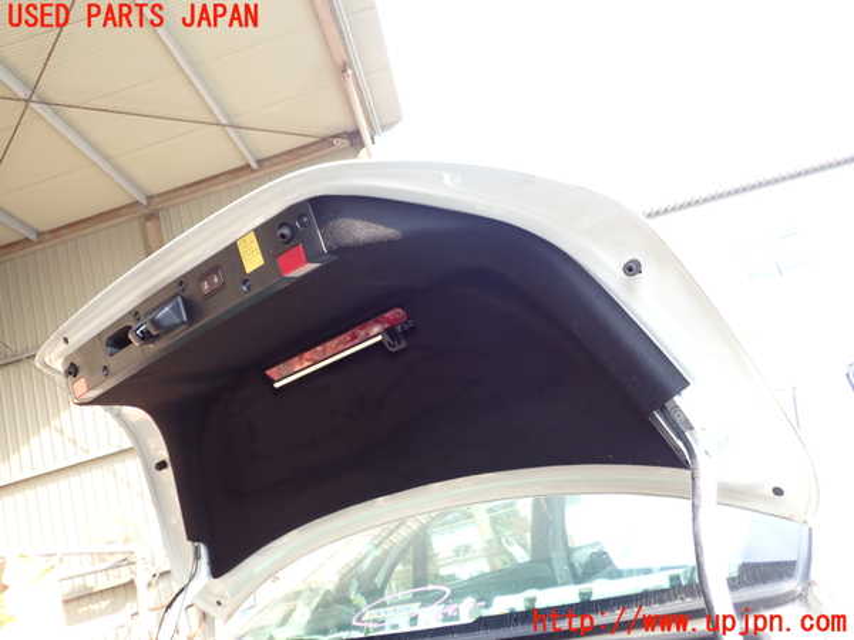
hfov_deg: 60.0
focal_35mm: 30
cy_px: 320
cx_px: 427
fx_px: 740
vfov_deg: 46.8
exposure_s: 1/80
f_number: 2.3
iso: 100
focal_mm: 5.4
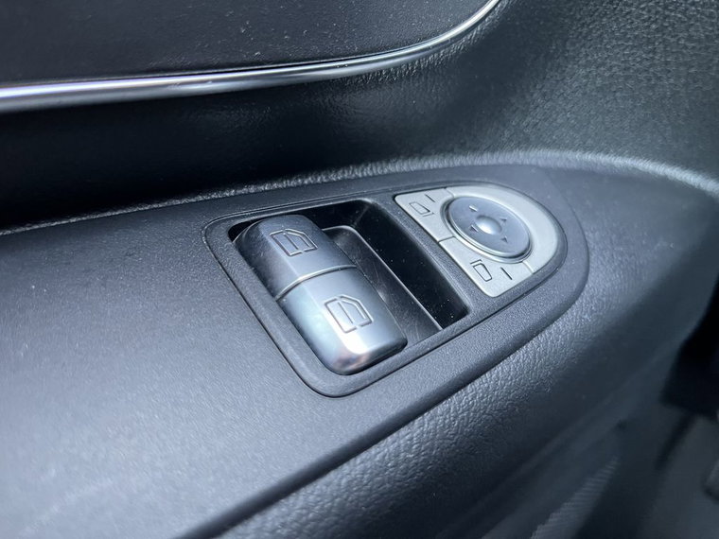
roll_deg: -1.5
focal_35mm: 26
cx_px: 360
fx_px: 540
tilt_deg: -31.4
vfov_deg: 53.1
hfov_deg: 67.3
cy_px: 270
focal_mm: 5.1
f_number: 1.6
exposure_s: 1/50
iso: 500
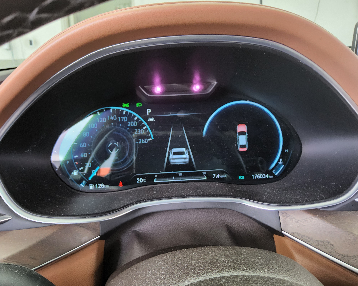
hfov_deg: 64.0
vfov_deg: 53.2
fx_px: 286
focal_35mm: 27
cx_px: 164
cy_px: 140
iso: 500
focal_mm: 3.08
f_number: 2
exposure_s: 1/24
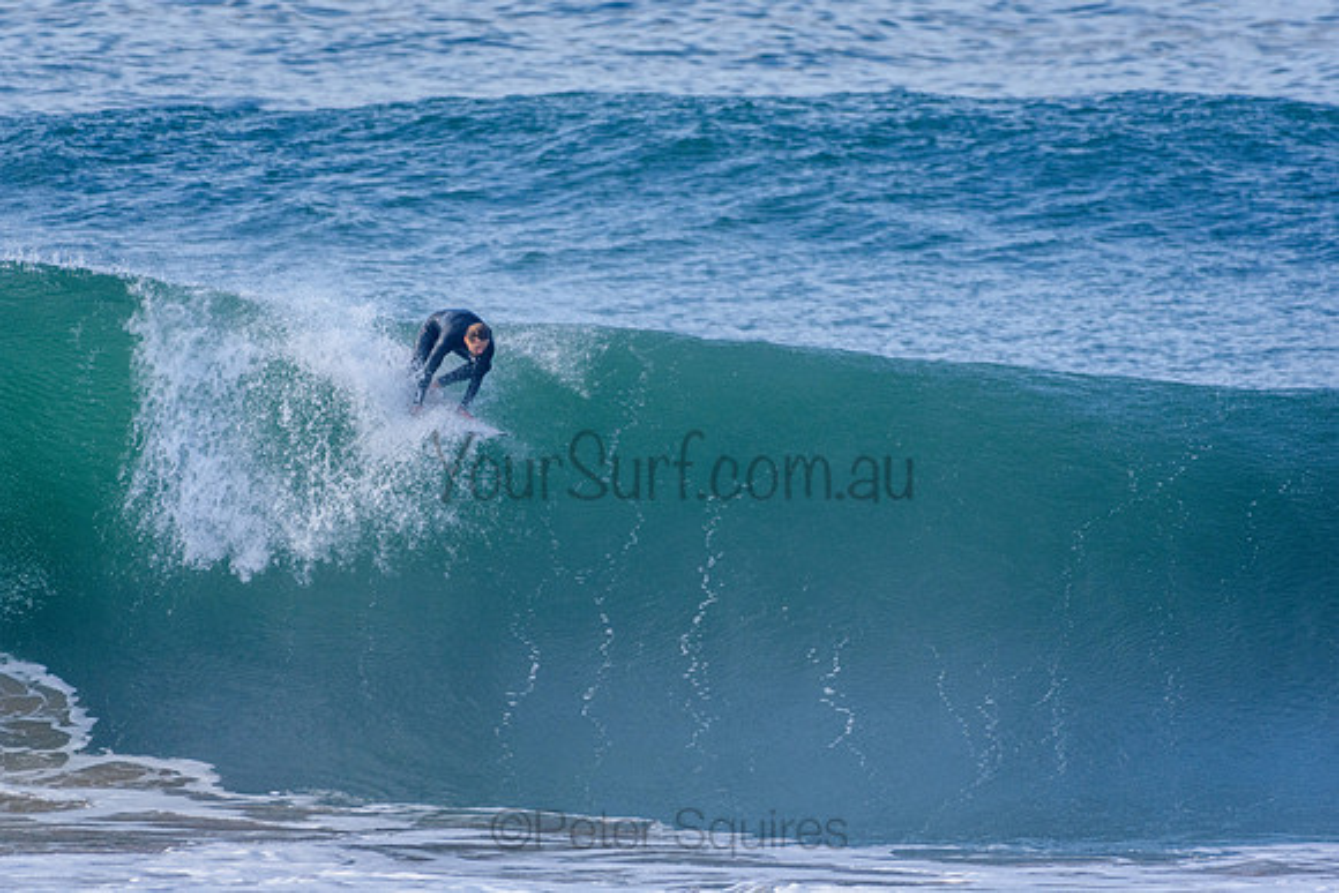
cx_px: 670
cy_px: 446
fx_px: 27901
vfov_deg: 1.8
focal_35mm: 750
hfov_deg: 2.7
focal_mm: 500
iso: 560
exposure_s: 1/2000
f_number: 5.6
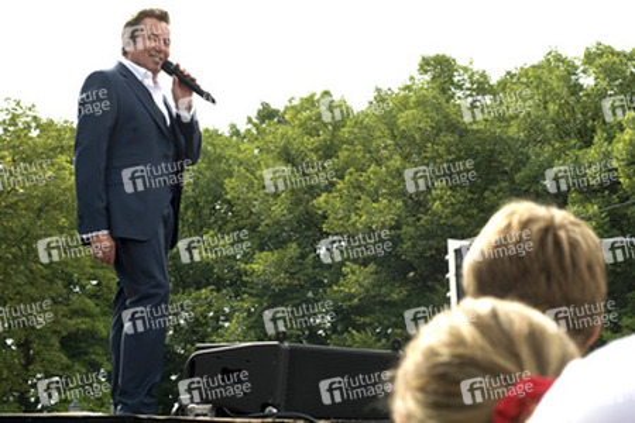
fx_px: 1411
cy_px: 212
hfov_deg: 25.4
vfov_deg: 17.1
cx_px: 318
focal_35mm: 80
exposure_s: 1/500
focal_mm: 80
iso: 320
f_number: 11
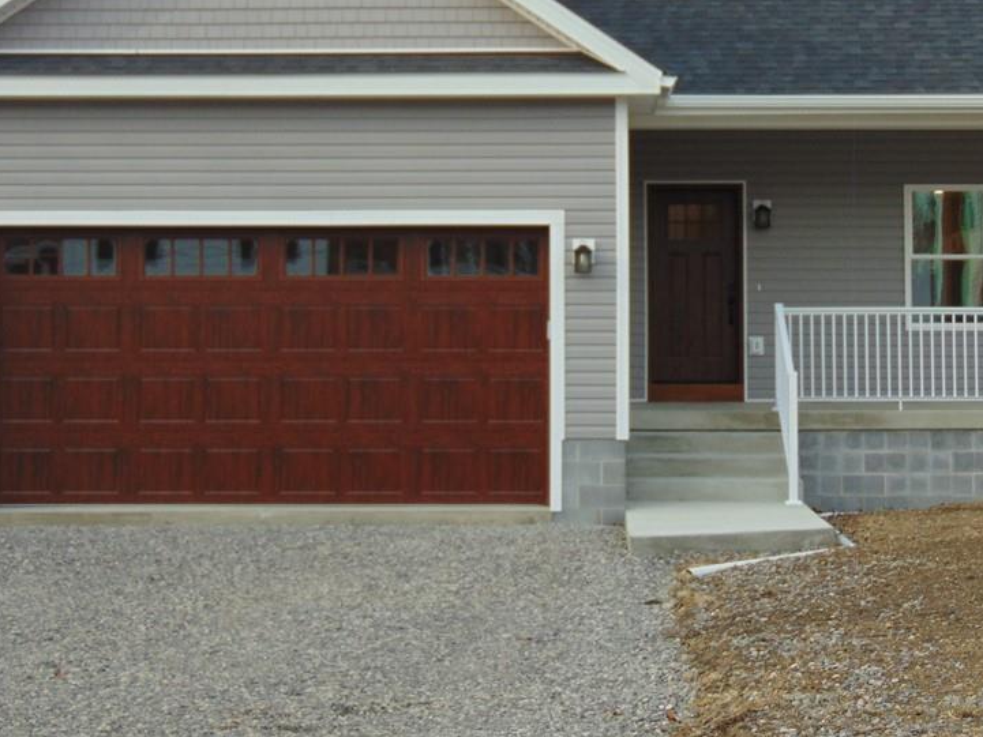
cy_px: 237
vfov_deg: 20.6
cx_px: 603
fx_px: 2017
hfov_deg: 27.3
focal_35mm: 71
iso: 80
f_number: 3.5
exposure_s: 1/320
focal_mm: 9
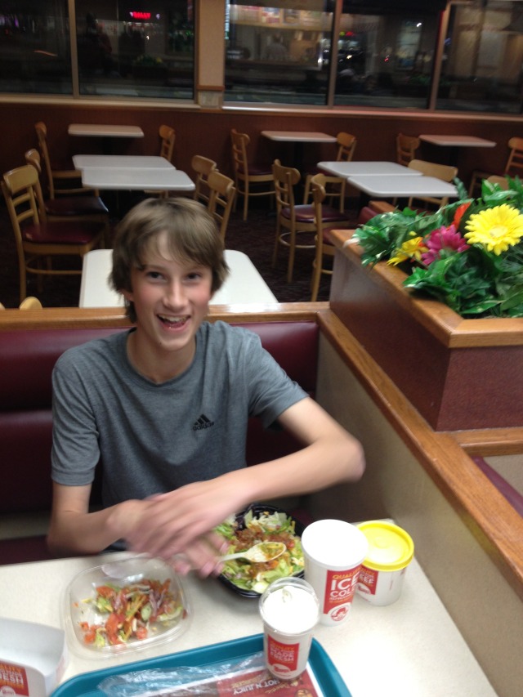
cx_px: 262
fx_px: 705
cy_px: 348
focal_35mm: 35
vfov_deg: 52.6
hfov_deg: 40.7
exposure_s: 1/20
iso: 80
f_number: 2.4
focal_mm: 4.28
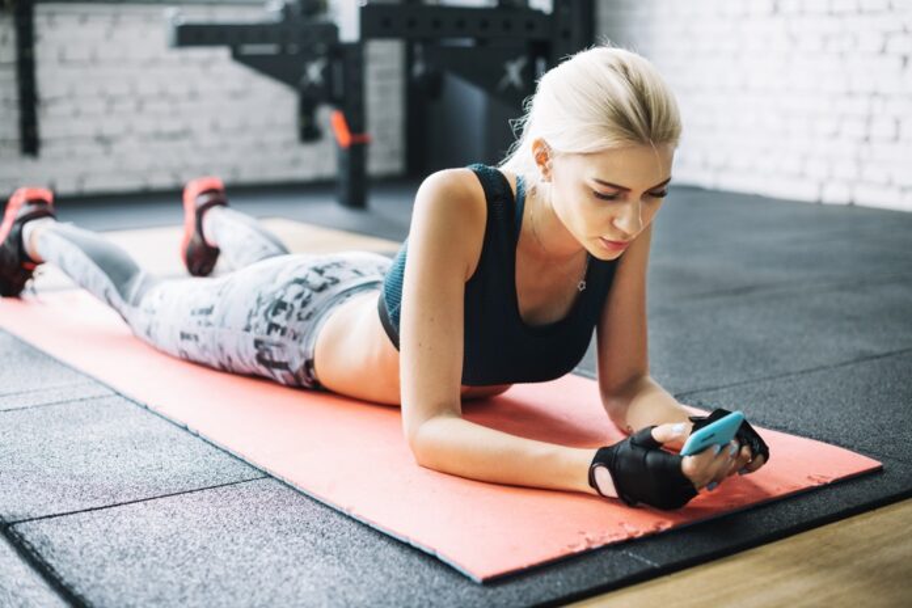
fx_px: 1267
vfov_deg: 27.0
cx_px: 456
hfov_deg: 39.6
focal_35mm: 50
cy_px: 304
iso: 500
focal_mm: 50
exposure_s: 1/100
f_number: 2.5
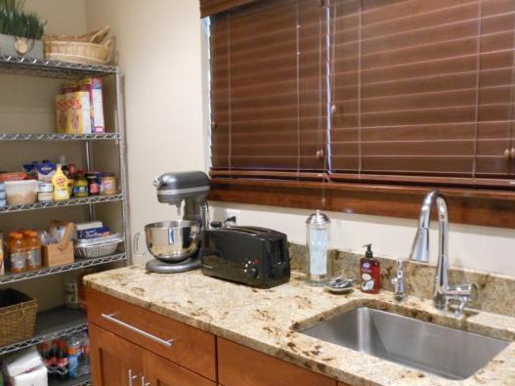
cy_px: 204
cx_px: 290
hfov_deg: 53.8
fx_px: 506
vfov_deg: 41.8
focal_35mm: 34
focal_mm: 5
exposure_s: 1/5
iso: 400
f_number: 3.7
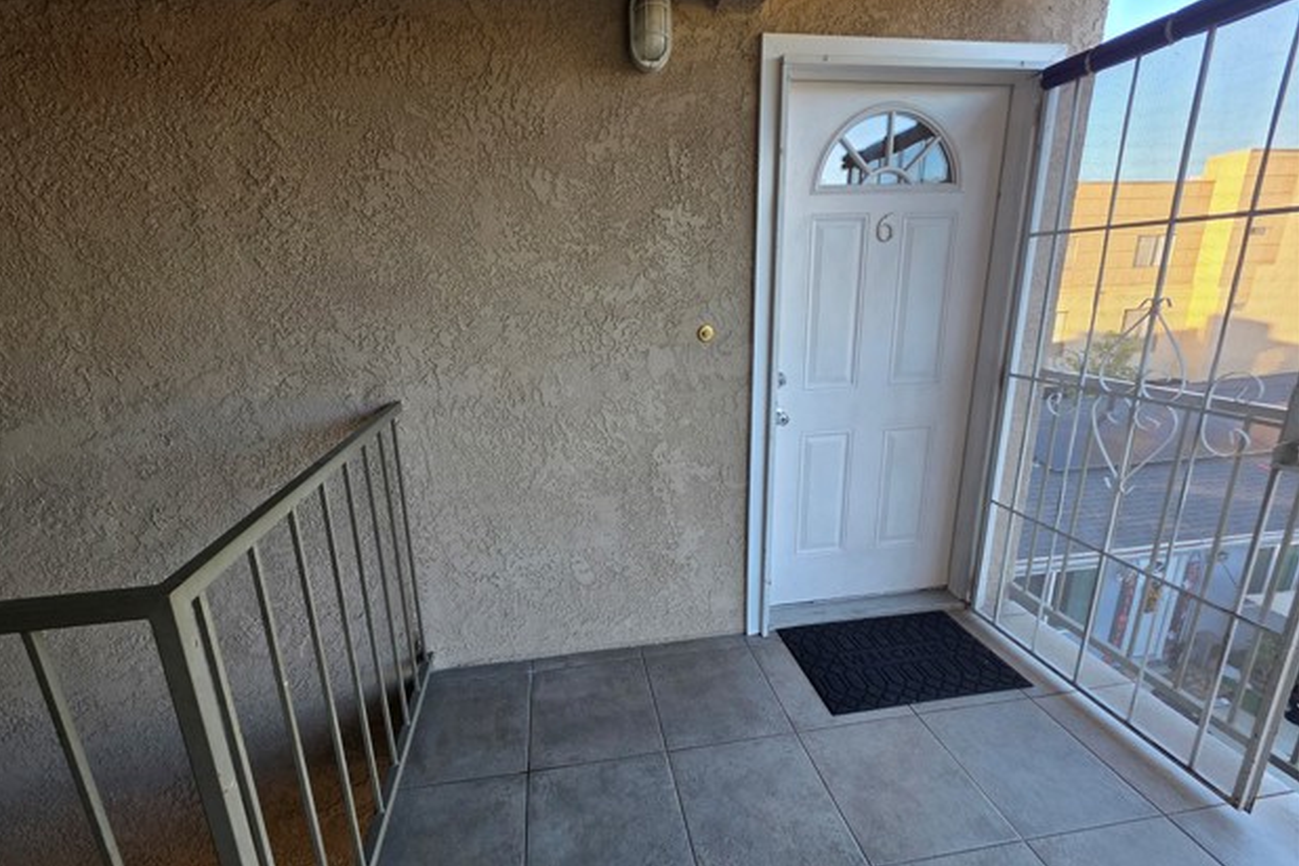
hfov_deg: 104.2
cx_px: 628
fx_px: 505
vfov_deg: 81.2
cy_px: 431
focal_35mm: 14
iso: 50
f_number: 1.9
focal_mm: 2.2
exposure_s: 1/120
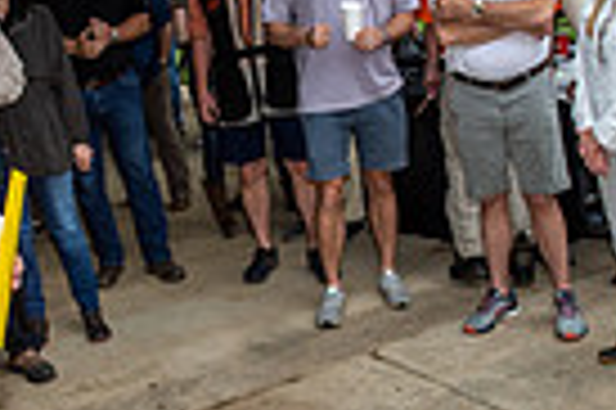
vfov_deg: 18.9
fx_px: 1231
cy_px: 198
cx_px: 216
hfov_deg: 28.0
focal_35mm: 72
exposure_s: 1/3200
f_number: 2.8
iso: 400
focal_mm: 17
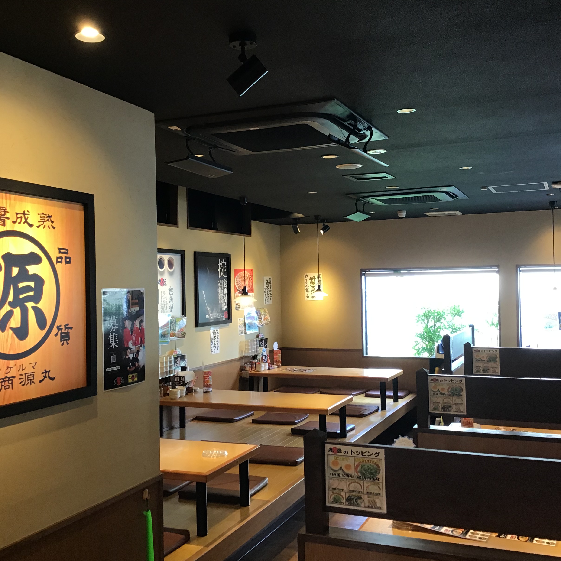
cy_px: 282
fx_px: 678
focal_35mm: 37
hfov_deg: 44.9
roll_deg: +1.0
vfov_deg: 44.9
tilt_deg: +0.0
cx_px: 267
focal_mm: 3.3
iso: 64
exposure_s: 1/30
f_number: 2.4
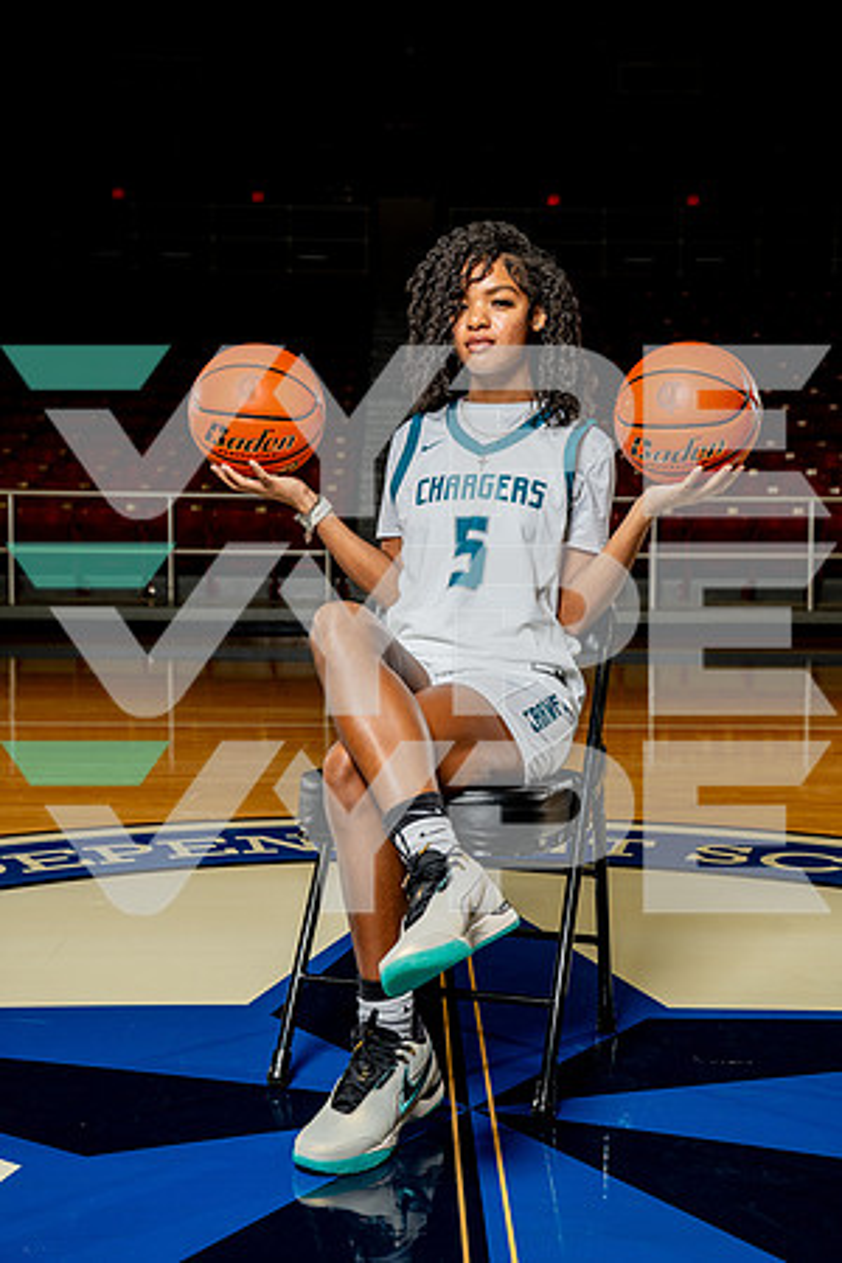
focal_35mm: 47
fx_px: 1649
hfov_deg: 28.6
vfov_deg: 41.9
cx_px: 421
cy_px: 632
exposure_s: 1/250
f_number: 5.6
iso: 640
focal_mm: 47
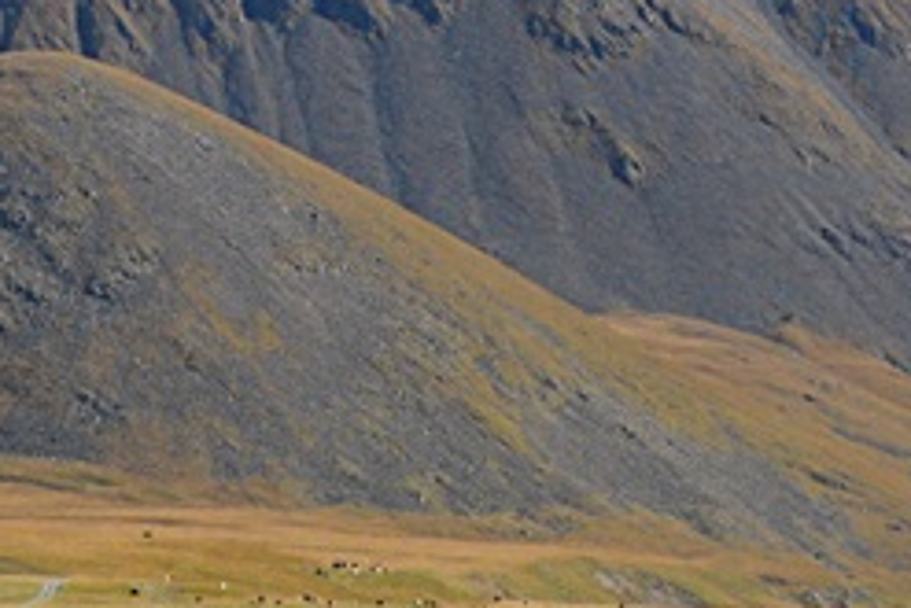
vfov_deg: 3.5
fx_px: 9849
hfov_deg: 5.3
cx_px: 406
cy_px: -269
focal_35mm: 389
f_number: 5.6
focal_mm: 80
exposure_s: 1/1250
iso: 400
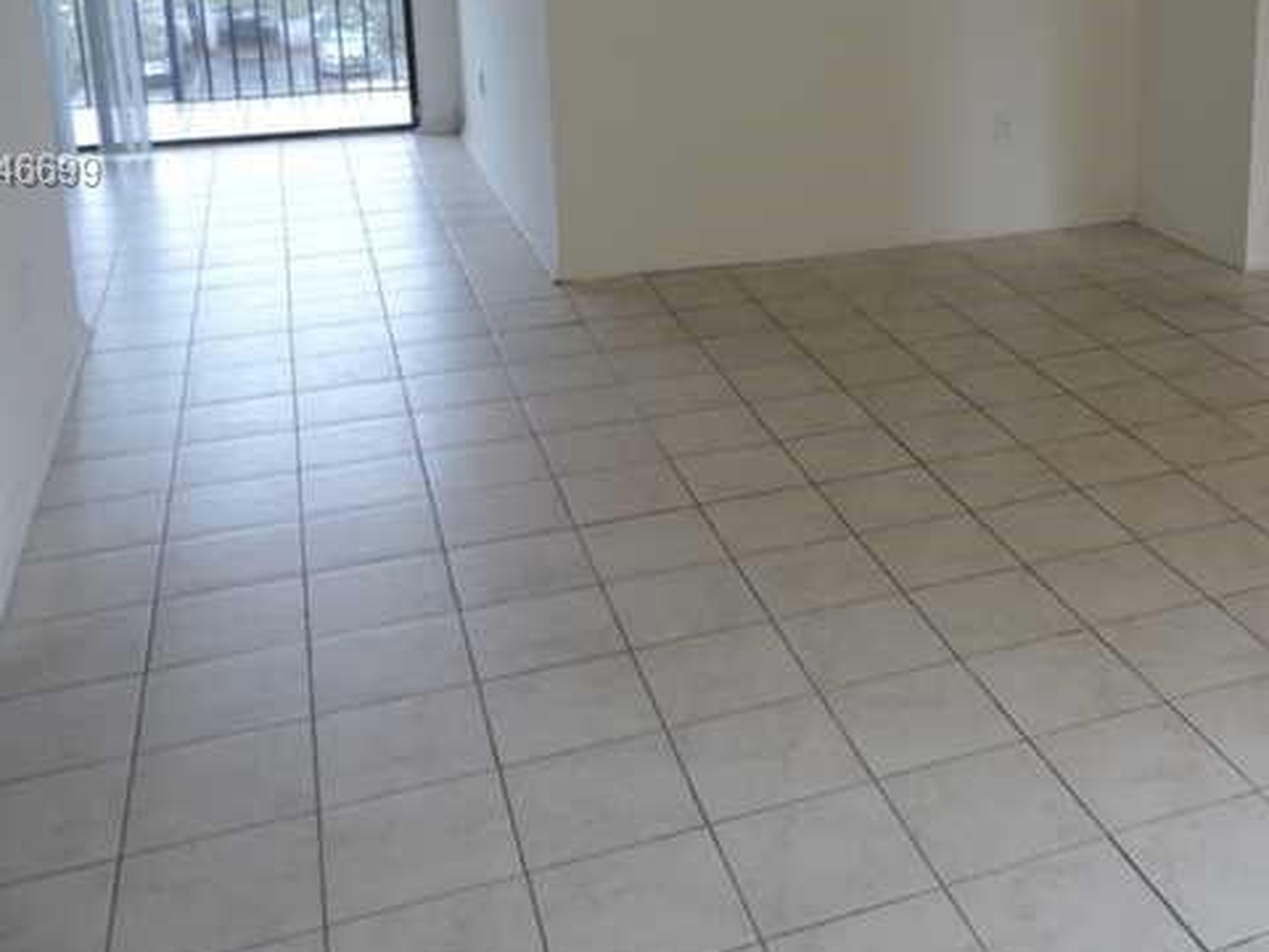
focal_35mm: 40
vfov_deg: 34.7
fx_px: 1466
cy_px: 175
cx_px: 952
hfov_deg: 45.2
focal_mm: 4.3
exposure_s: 1/30
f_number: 3
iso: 80
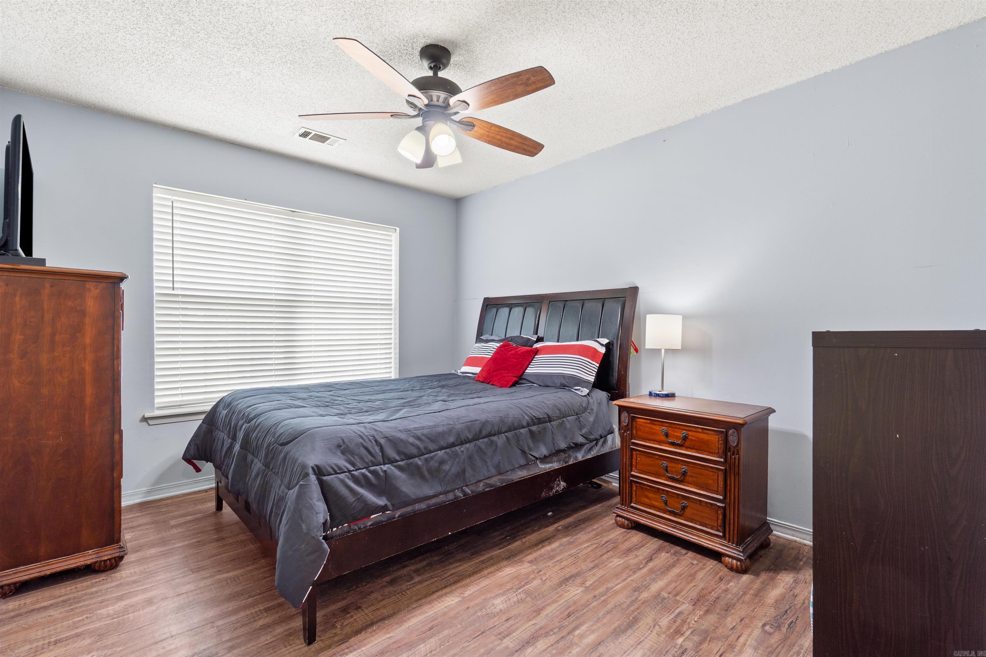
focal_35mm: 15
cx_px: 493
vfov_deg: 77.3
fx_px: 411
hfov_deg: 100.4
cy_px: 328
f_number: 8
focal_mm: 10
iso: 100
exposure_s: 1/1.25
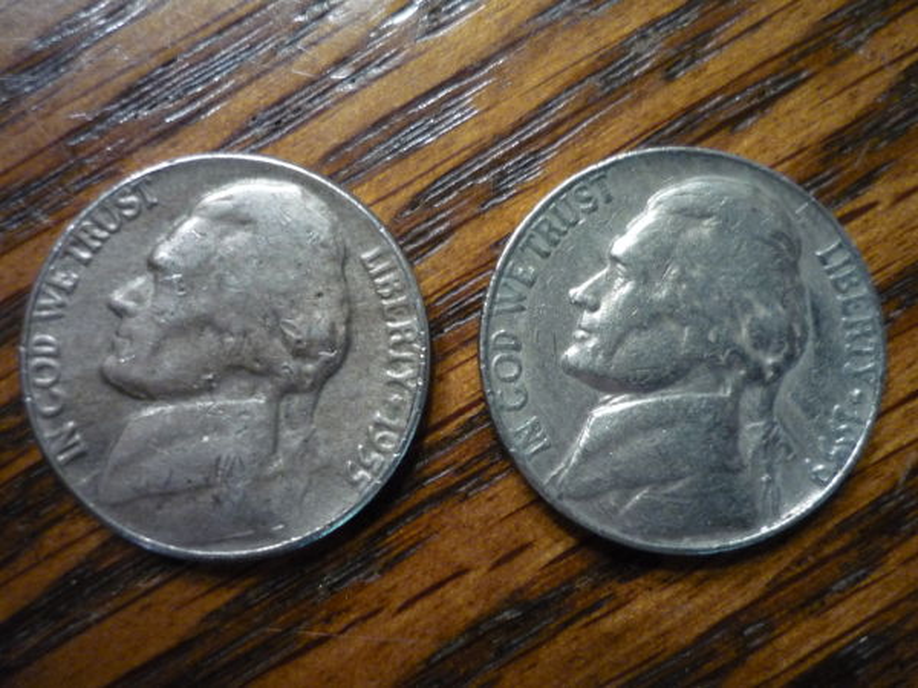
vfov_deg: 42.9
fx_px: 875
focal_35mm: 33
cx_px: 459
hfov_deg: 55.4
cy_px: 344
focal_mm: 5.5
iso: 400
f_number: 2.8
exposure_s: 1/20
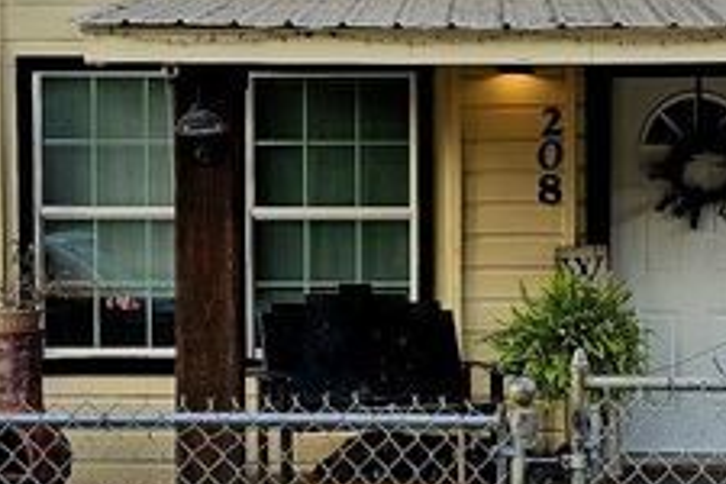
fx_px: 1371
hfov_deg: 29.0
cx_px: 587
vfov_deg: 20.0
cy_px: 248
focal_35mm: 68
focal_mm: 6.3
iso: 10
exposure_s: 1/125
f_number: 1.7
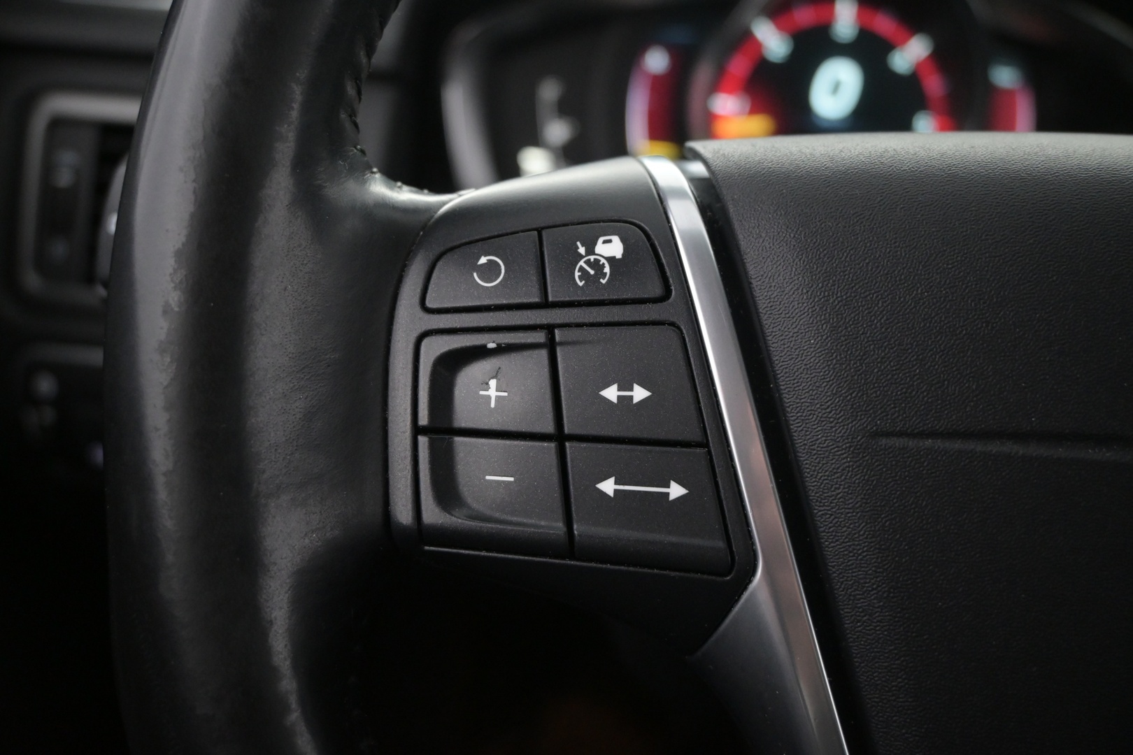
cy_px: 378
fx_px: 1133
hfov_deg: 53.1
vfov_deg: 36.9
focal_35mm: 36
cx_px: 566
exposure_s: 1/40
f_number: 4.2
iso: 2500
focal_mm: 24
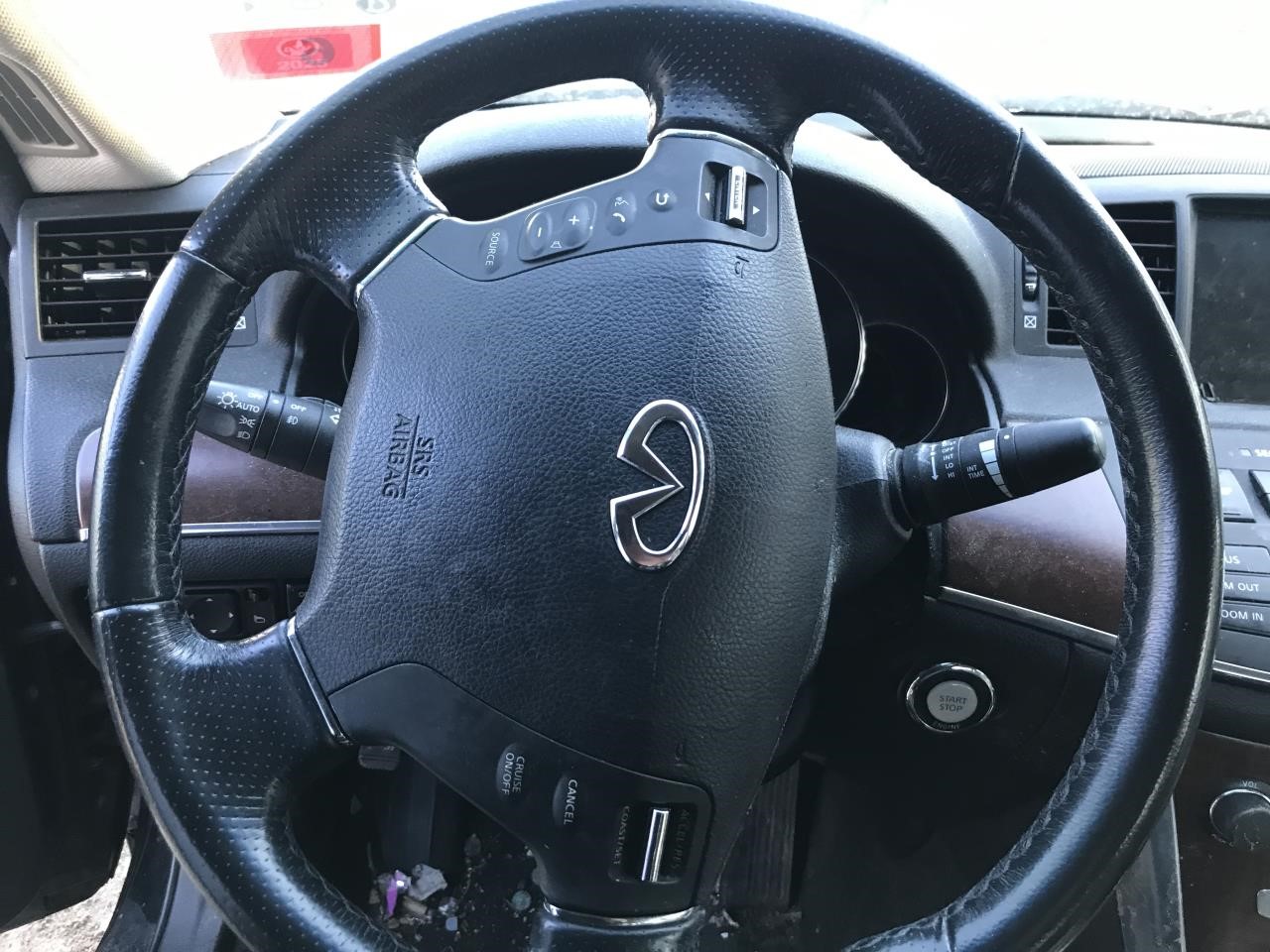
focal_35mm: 28
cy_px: 476
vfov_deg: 49.7
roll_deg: -2.5
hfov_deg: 63.4
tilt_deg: -29.0
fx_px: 1027
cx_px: 635
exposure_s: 1/30
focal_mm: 3.99
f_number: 1.8
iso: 40
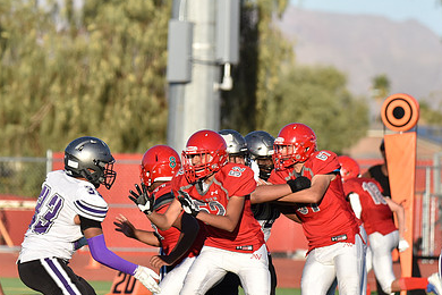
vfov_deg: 3.1
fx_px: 5475
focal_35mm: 446
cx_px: 196
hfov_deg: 4.6
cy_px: 213
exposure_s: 1/4000
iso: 1000
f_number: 5.6
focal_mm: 300
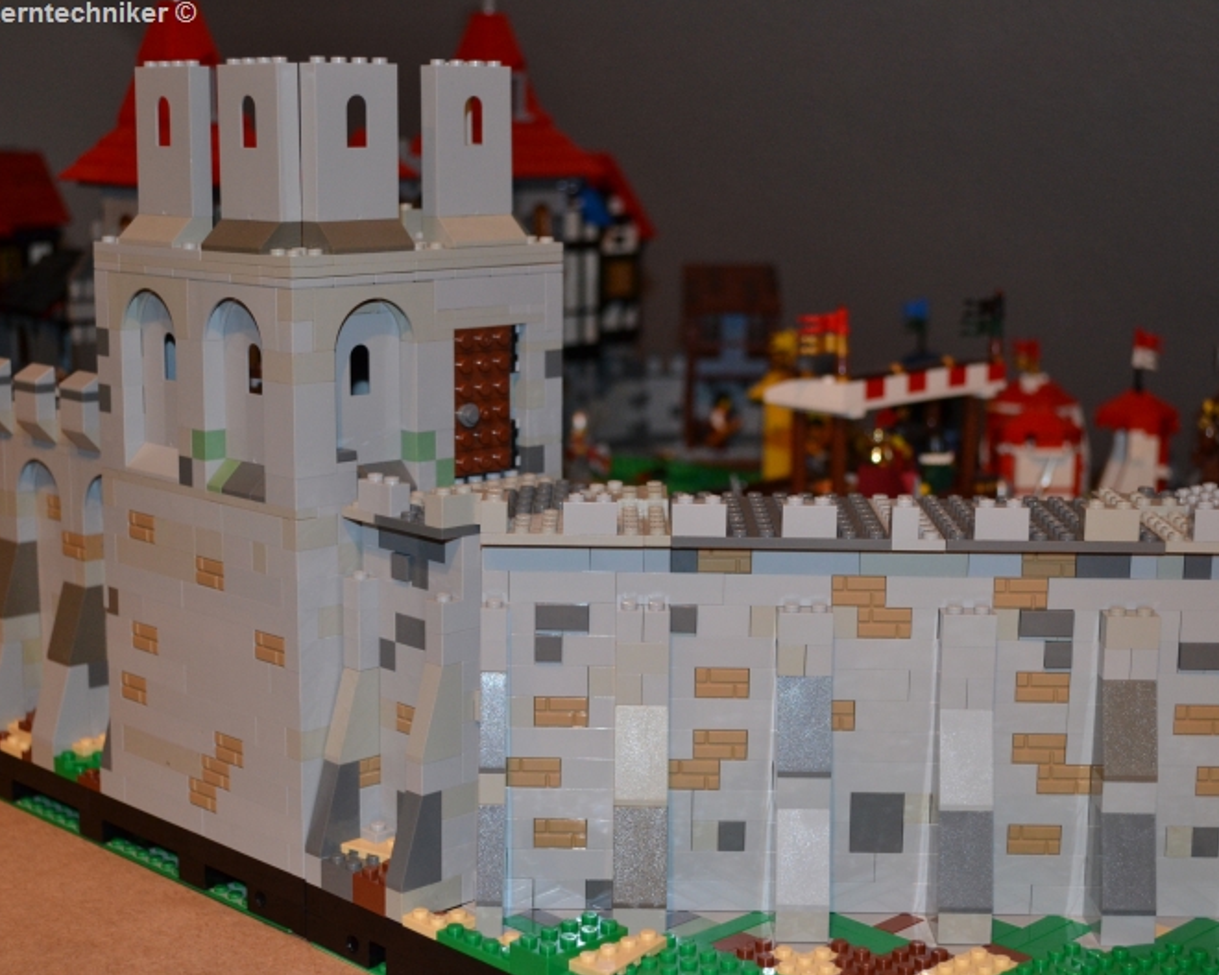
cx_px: 578
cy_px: 488
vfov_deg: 26.2
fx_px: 2093
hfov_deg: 32.5
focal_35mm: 58
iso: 1000
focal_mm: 34
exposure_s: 1/60
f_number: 5
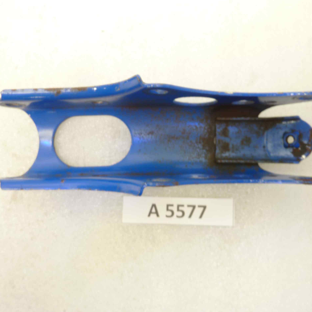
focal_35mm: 30
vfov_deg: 54.0
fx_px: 306
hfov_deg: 53.8
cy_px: 154
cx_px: 179
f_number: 3.3
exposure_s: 1/8
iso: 80
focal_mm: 4.1
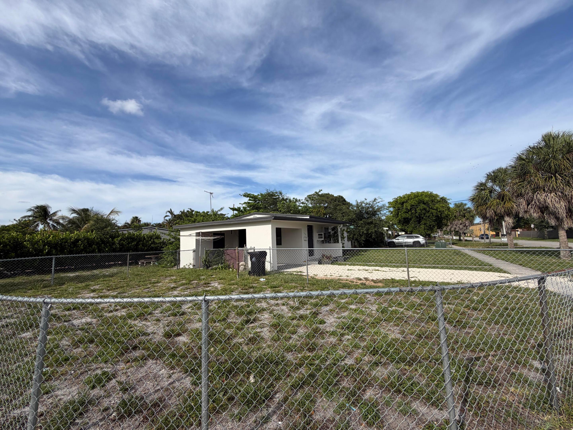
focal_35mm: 14
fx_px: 232
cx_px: 286
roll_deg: +1.9
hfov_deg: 102.1
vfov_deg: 85.7
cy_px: 215
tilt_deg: +7.9
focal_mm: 2.22
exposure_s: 1/1050
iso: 20
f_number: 2.2
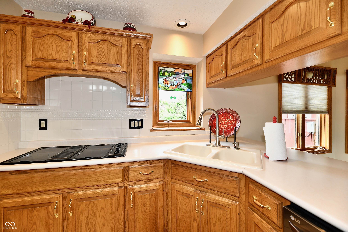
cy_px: 116
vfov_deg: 81.2
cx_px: 174
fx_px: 135
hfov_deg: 104.3
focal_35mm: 14
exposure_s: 1/80
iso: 640
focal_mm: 14
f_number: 6.3
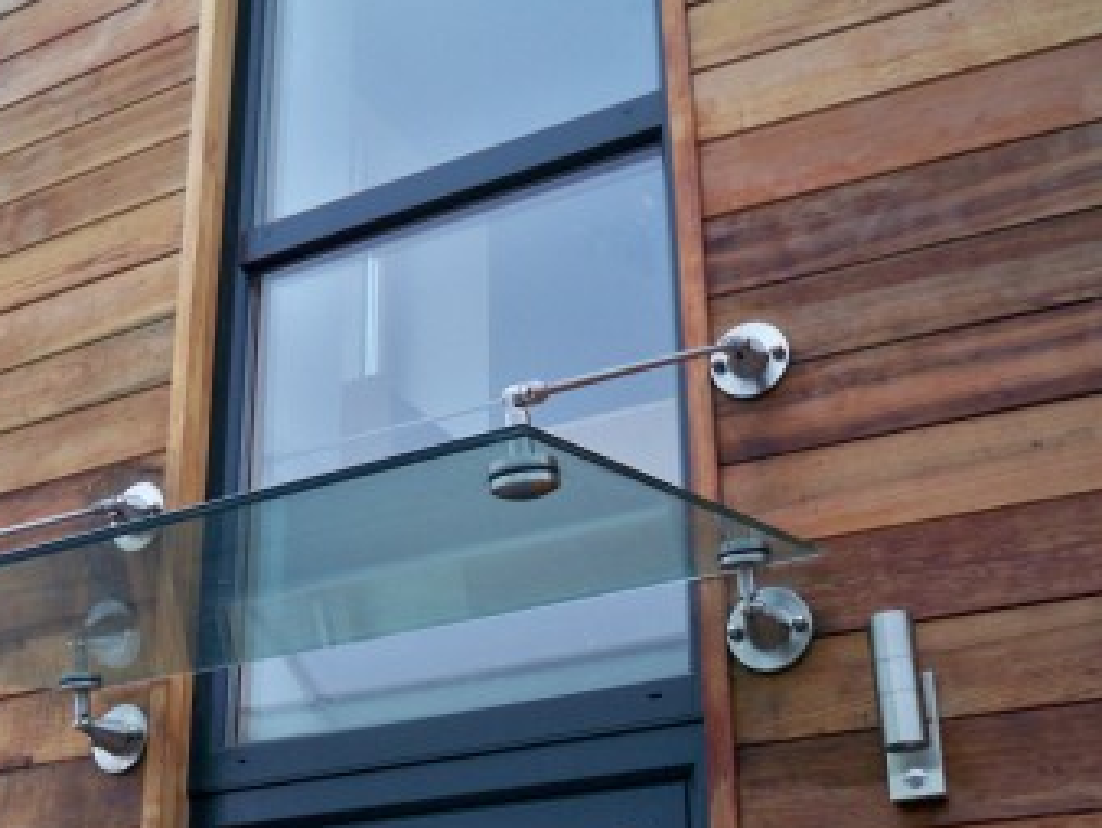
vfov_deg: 27.2
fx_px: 1688
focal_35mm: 53
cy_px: 606
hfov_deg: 35.8
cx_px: 375
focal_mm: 6.3
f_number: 3.1
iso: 160
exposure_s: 1/60
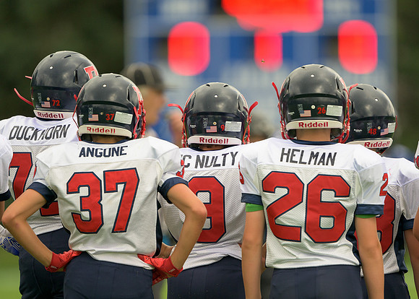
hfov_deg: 2.9
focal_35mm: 692
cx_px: 239
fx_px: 8231
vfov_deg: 2.1
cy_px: 174
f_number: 4
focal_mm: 560
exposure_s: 1/2000
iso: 250
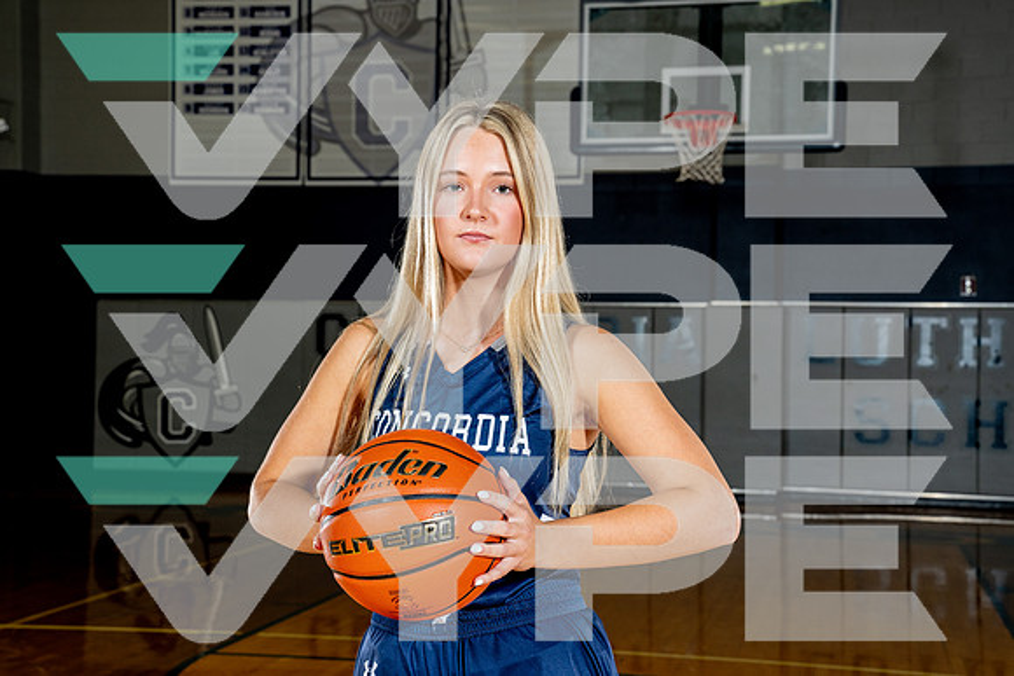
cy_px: 338
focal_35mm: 56
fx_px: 1578
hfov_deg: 35.6
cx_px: 507
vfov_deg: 24.2
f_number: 8
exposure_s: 1/250
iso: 800
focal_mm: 56
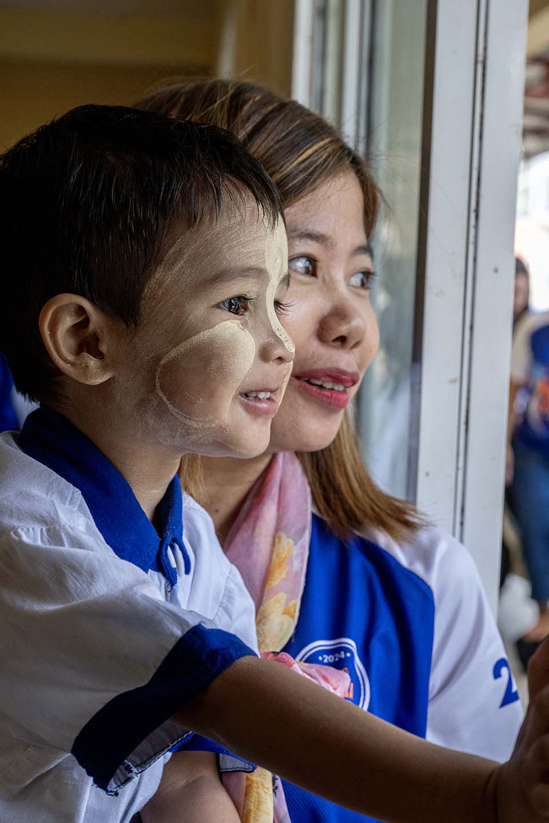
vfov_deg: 31.9
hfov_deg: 21.6
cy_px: 412
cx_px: 274
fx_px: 1441
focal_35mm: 63
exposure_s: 1/200
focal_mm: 63
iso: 1400
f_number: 8
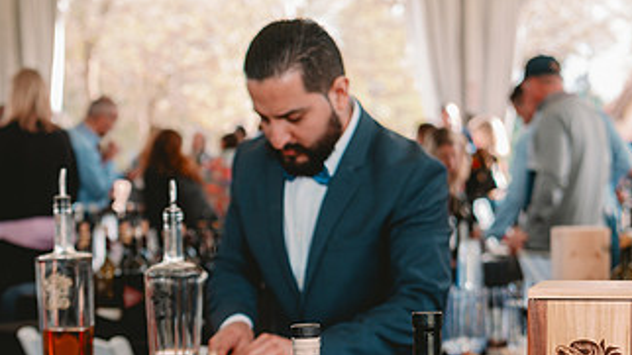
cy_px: 343
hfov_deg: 25.6
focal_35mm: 83
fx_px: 1391
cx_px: 253
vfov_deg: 14.4
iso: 250
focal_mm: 44
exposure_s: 1/200
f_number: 3.5
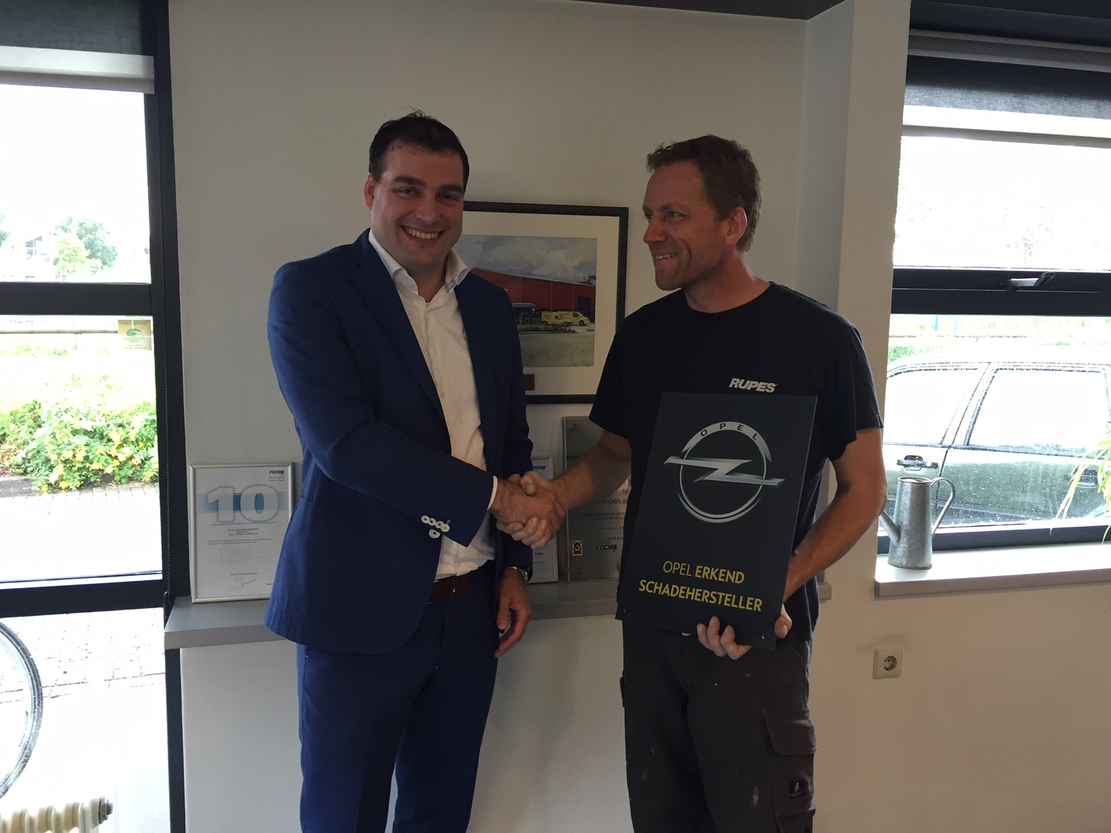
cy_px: 430
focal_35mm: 30
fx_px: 963
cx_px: 547
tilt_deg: -6.8
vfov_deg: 46.8
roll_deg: -2.4
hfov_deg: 60.0
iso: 100
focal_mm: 4.15
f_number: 2.2
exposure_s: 1/33
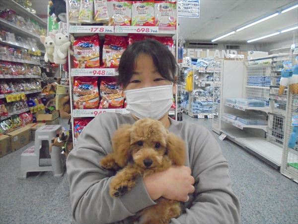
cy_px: 112
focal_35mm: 26
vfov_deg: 53.1
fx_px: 224
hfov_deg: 67.3
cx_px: 149
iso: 1600
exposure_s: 1/200
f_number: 3.5
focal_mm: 4.6
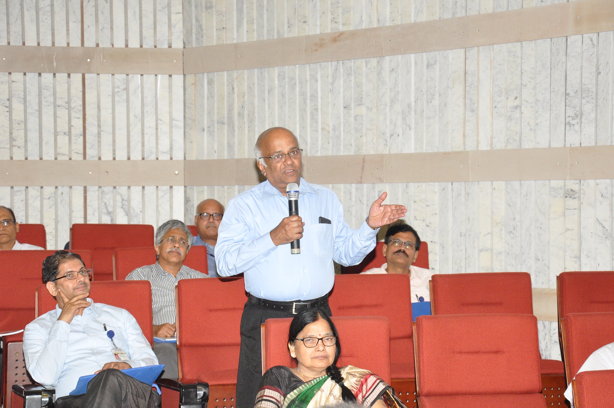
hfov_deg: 21.9
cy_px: 204
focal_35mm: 93
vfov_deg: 14.7
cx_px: 307
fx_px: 1584
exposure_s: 1/125
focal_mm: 62
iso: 2500
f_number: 7.1
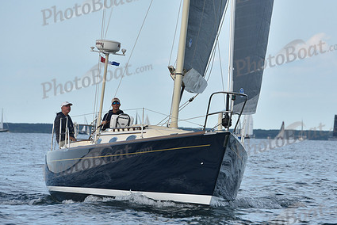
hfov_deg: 7.5
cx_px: 194
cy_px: 108
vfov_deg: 5.0
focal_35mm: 273
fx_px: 2557
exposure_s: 1/1000
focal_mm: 200
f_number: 7.1
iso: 320
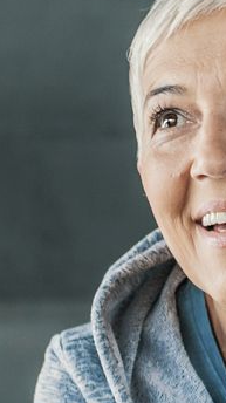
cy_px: 549
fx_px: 2412
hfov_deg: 5.2
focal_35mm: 226
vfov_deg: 9.4
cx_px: -298
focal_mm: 35
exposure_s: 1/160
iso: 400
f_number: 2.8
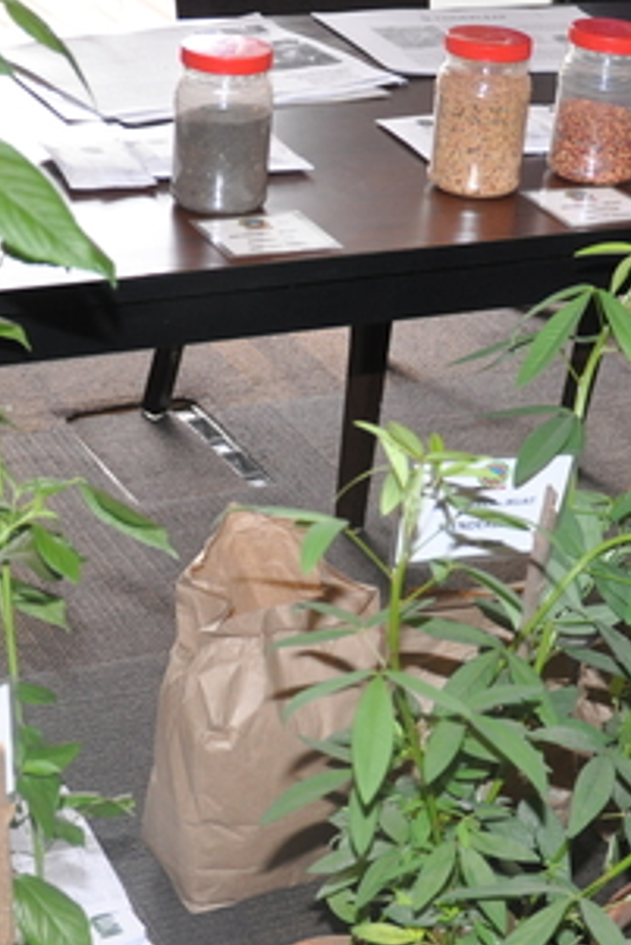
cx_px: 312
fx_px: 2285
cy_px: 628
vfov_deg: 23.3
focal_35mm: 87
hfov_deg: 15.7
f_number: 3.8
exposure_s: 1/60
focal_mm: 24
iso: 800
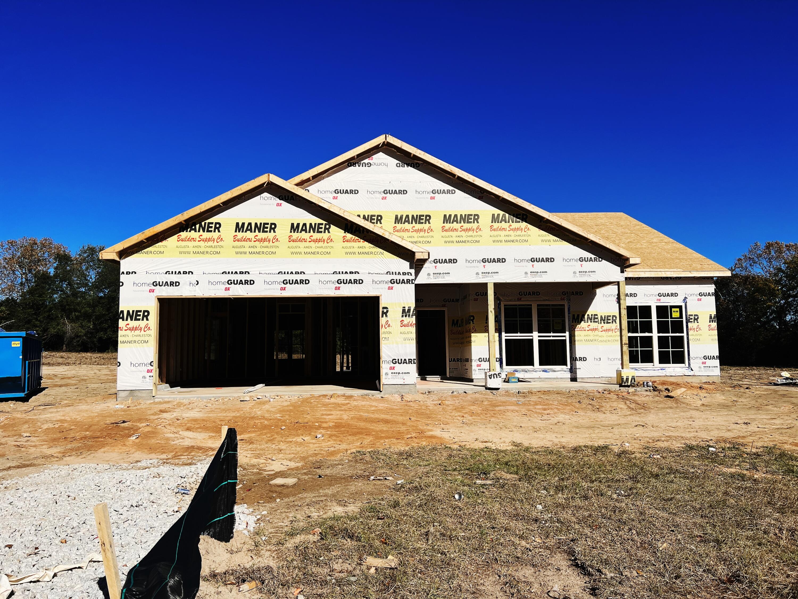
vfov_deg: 53.1
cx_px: 399
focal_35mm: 26
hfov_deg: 67.3
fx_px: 599
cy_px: 300
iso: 50
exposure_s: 1/9434
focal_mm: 5.7
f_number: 1.5
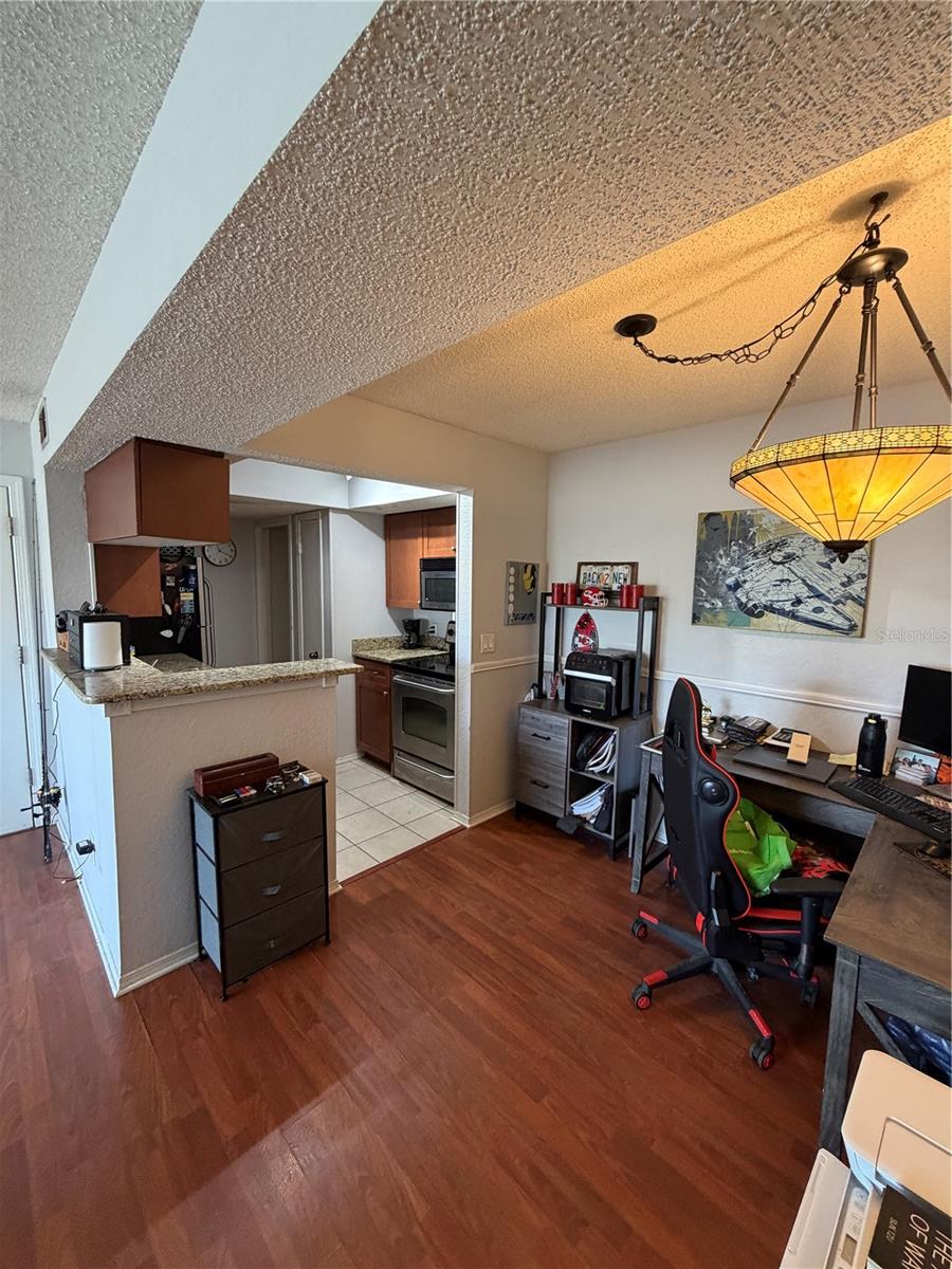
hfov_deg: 85.7
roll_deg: -1.1
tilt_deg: -5.7
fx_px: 513
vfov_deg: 102.1
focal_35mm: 14
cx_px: 476
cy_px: 634
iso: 320
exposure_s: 1/60
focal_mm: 2.22
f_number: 2.2
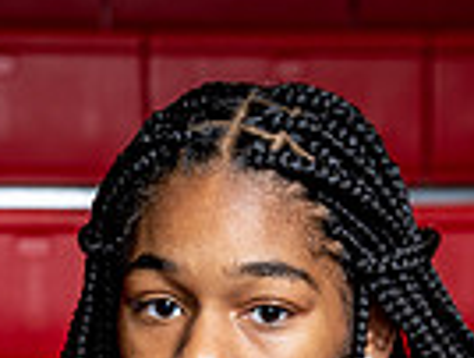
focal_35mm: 161
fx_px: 2209
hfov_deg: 12.2
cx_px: 251
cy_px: 776
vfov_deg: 8.6
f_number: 4
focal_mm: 50
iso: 320
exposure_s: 1/250
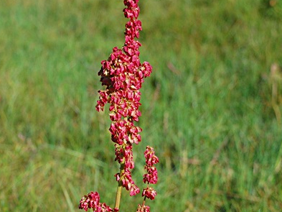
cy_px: 138
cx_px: 127
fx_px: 1149
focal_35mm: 141
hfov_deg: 14.0
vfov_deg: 10.5
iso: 400
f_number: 5.6
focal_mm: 48
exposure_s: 1/1600
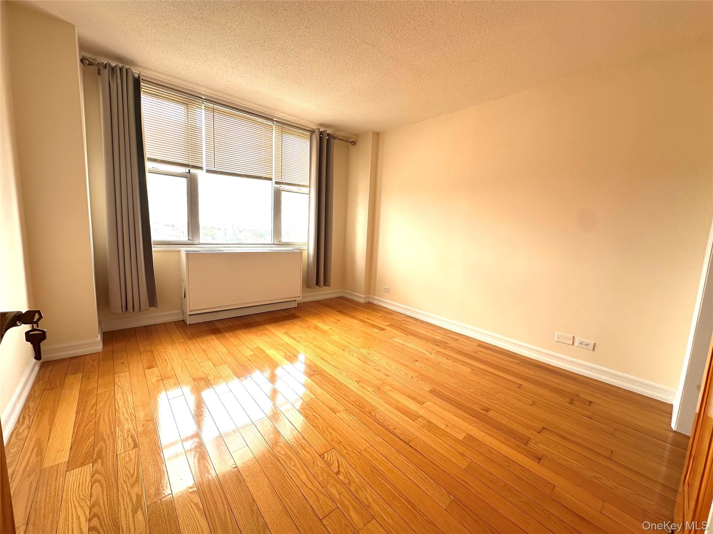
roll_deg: -2.3
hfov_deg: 102.1
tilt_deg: -6.7
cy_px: 267
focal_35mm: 14
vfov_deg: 85.7
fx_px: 288
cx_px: 356
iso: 40
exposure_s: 1/117
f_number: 2.2
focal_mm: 2.22
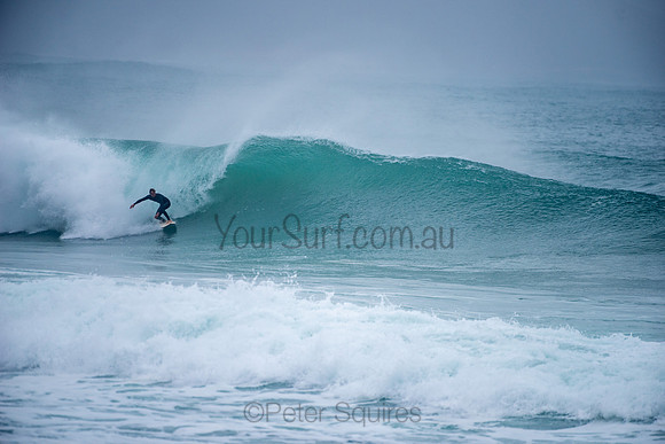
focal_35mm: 500
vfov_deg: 2.8
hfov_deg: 4.1
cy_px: 222
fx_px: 9238
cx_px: 332
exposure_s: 1/1000
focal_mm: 500
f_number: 5.6
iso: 200
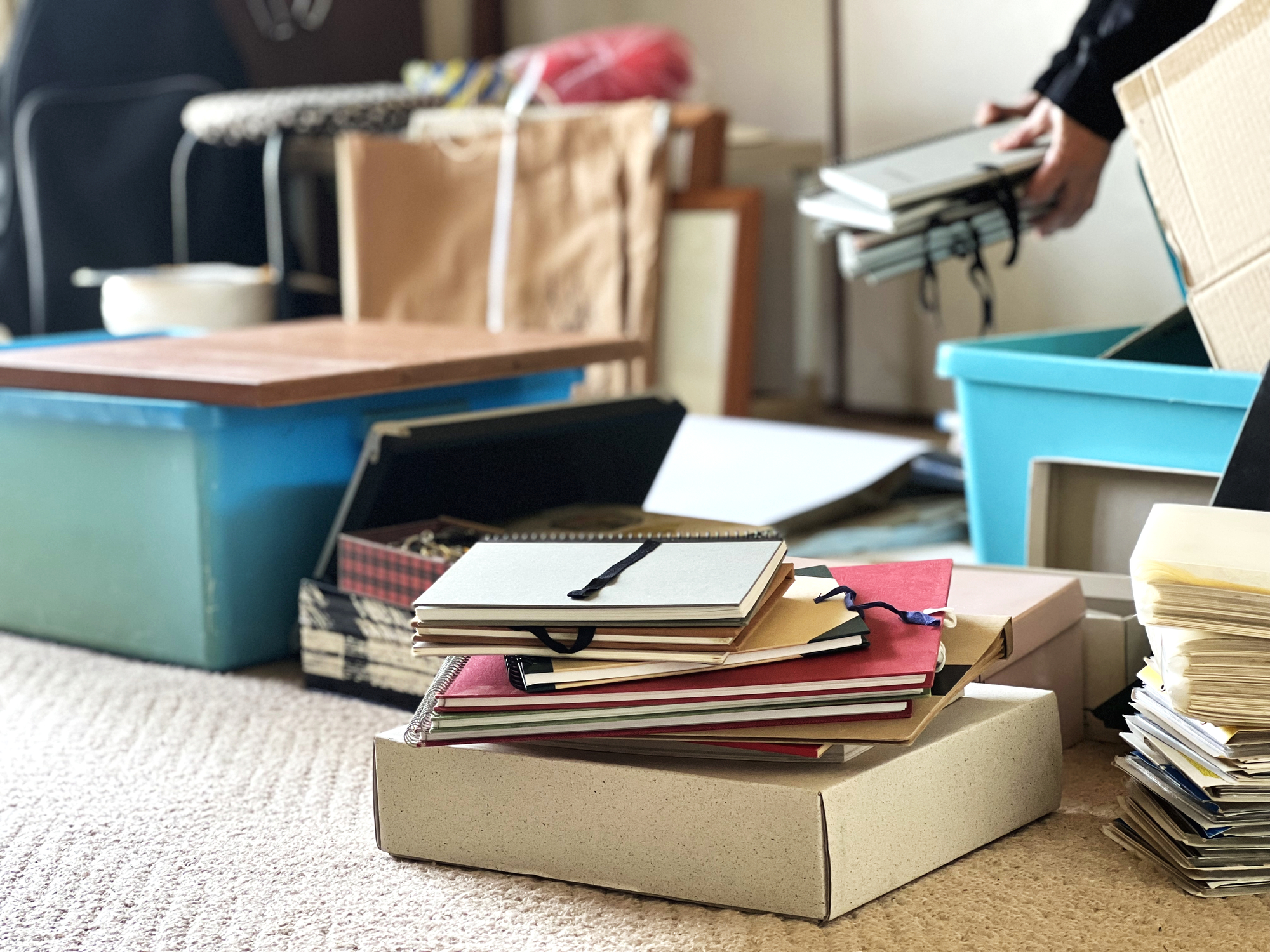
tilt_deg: -7.8
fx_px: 2825
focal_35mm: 77
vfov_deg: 19.1
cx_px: 635
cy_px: 476
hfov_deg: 25.3
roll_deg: +2.0
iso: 320
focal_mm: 9
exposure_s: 1/40
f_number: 2.8
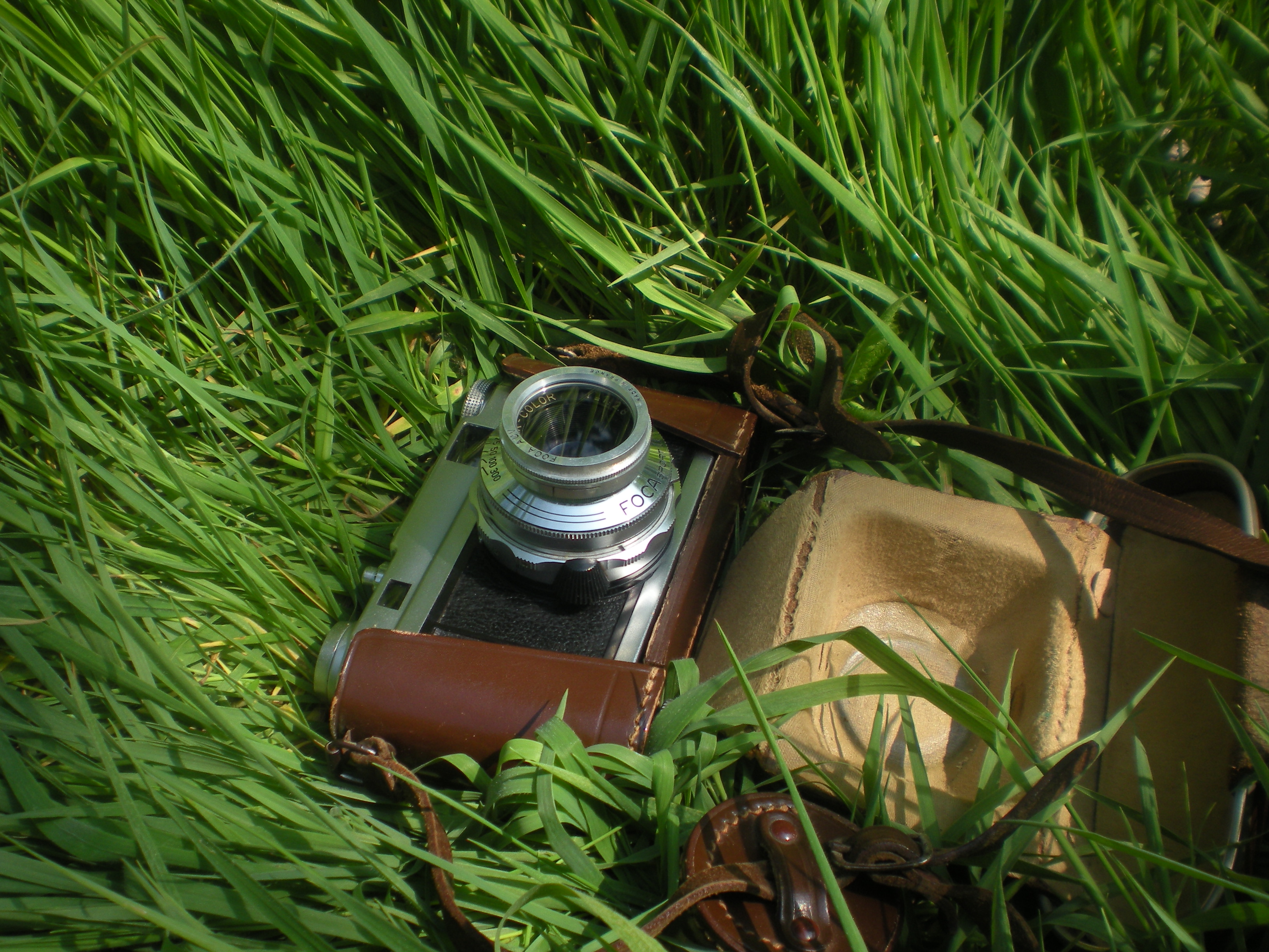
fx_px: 1393
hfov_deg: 49.0
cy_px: 476
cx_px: 634
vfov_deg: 37.7
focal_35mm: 38
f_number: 4.6
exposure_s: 1/310
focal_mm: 6.3
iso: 64
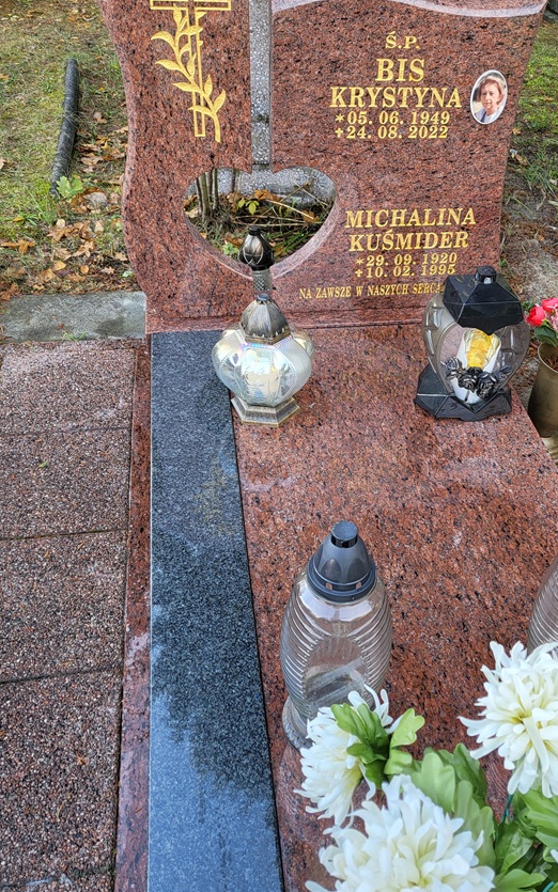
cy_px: 418
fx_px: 803
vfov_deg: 58.1
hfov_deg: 37.9
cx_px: 372
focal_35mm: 33
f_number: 1.8
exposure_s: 1/173
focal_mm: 4.25
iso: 50
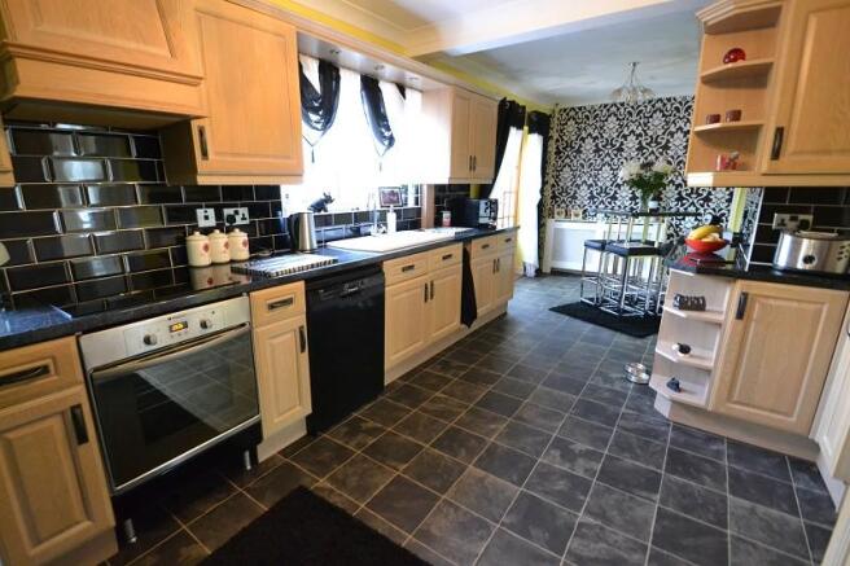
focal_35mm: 16
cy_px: 283
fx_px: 389
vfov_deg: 72.0
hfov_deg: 95.0
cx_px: 425
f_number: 3.5
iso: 3200
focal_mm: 11
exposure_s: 1/60
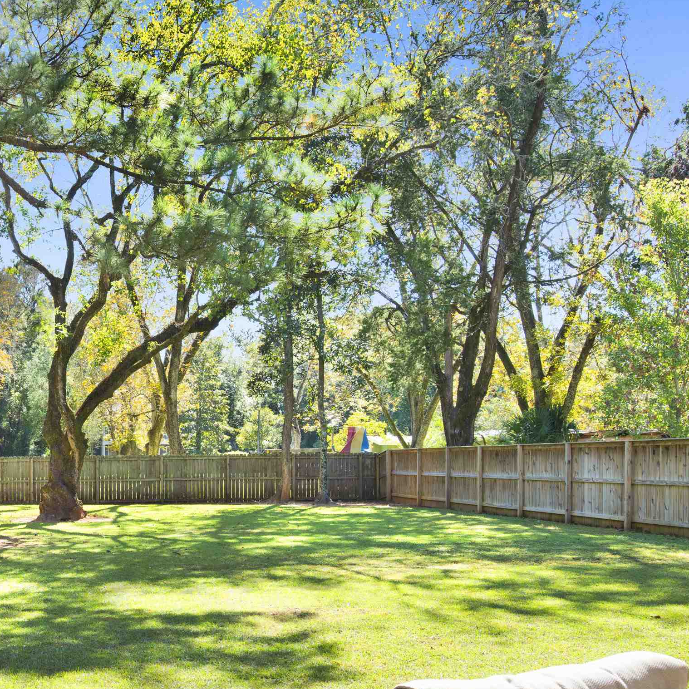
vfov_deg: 38.8
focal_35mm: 43
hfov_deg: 36.7
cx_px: 69
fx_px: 968
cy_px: 448
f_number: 11
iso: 200
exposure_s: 1/30
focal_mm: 25
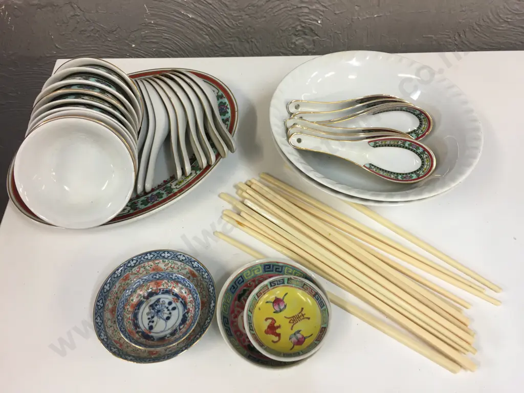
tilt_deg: -52.1
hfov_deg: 61.7
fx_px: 439
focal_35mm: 29
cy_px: 196
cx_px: 262
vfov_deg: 48.2
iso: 32
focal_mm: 4.15
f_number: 2.2
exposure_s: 1/17
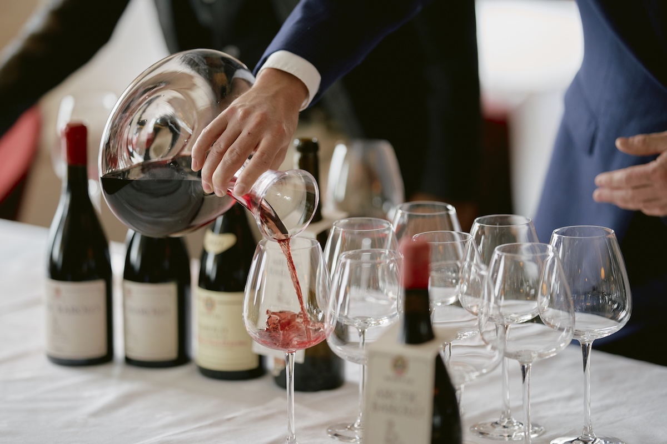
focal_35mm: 135
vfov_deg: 10.2
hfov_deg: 15.2
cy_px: 222
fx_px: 2501
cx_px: 334
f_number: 1.8
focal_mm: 135
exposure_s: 1/250
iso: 1000
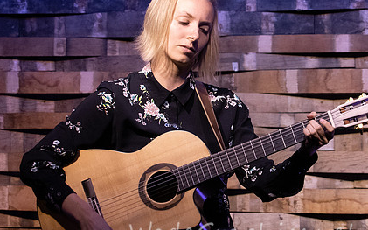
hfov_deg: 4.4
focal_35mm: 477
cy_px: 98
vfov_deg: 2.8
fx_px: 4783
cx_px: 242
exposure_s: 1/125
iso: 6400
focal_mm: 240
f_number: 6.3
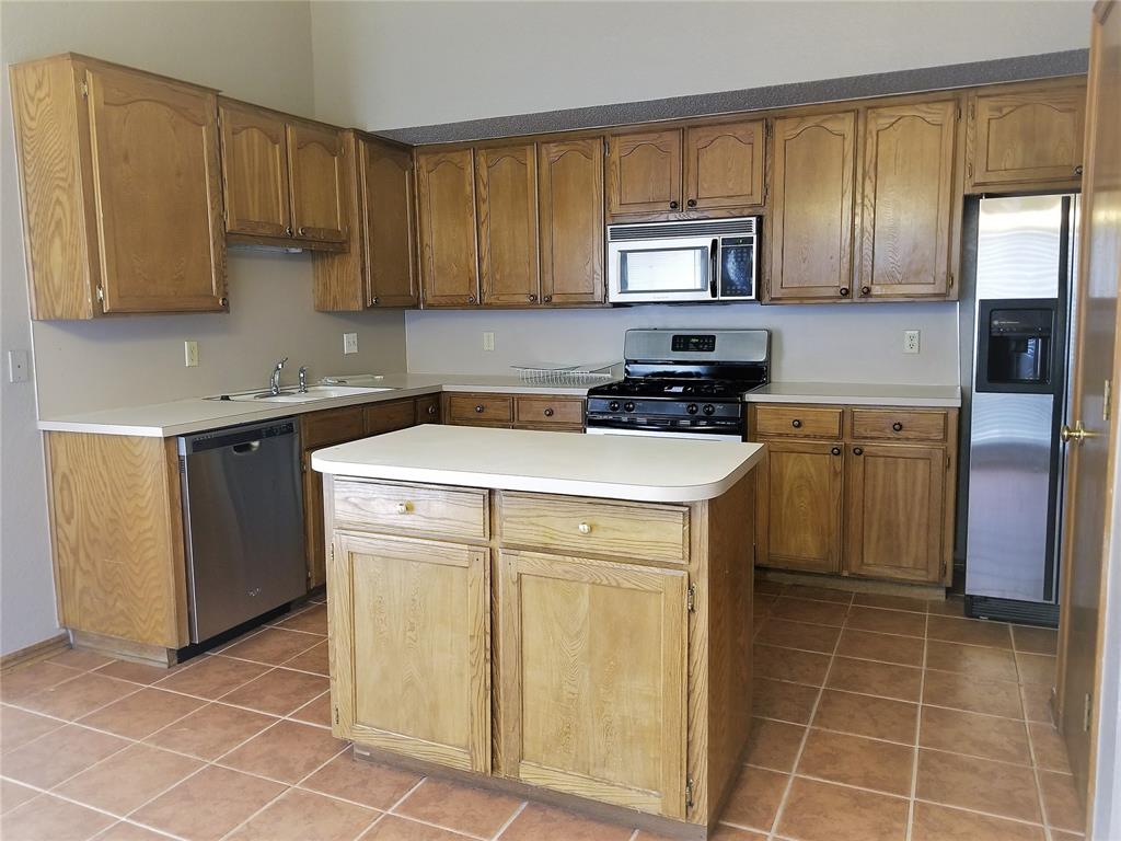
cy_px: 420
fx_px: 842
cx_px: 560
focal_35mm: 26
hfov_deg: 67.3
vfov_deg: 53.1
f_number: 1.7
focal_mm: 4.25
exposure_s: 1/20
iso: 250
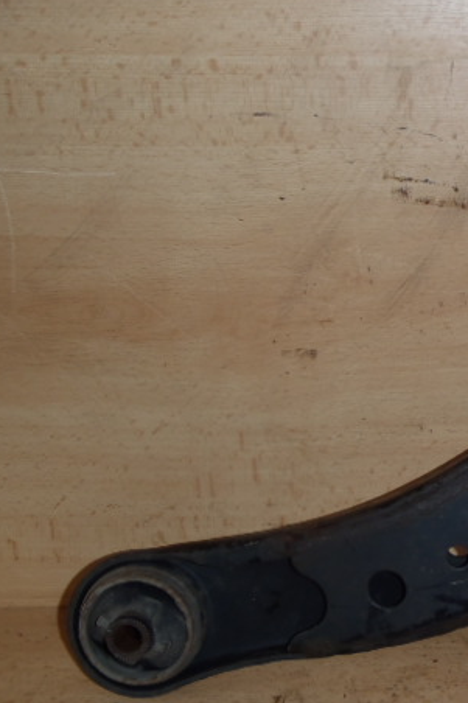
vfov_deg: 35.7
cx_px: 480
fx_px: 1093
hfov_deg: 23.1
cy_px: 355
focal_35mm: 56
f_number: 4.6
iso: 100
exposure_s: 1/40
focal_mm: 6.83
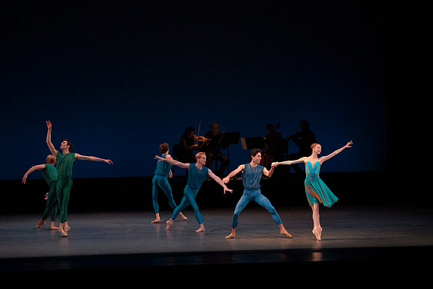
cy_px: 144
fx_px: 1949
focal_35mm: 162
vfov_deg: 8.5
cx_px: 216
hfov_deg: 12.7
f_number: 7.1
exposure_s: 1/400
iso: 8000
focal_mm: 162
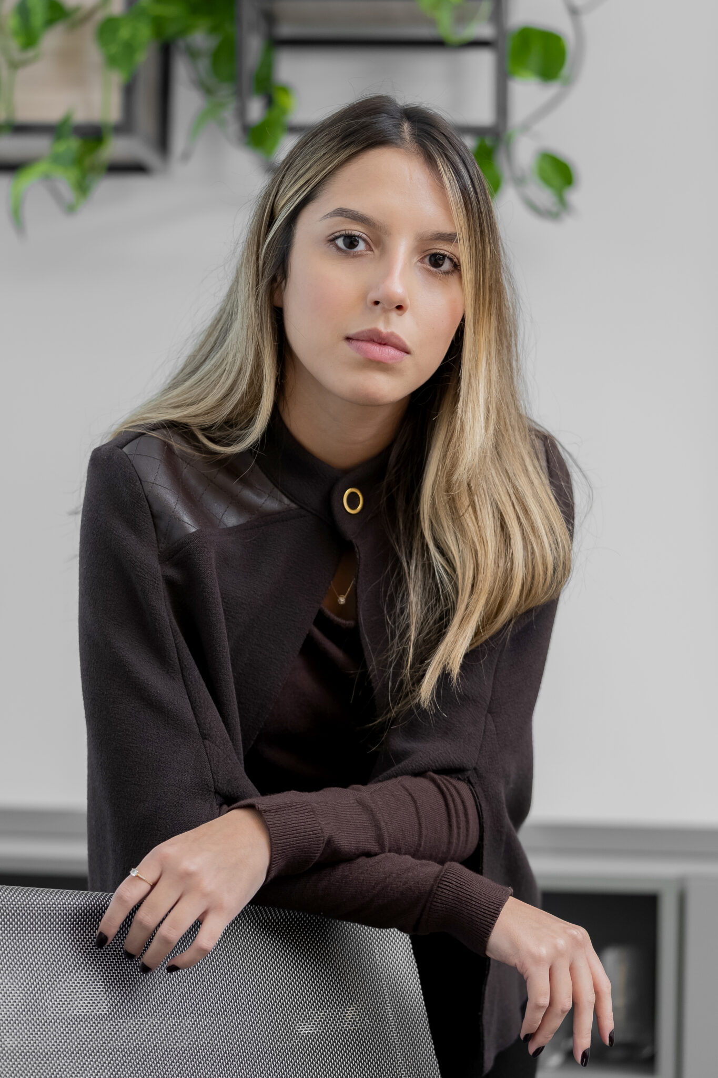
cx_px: 359
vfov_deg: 22.6
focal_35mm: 90
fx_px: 2693
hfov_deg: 15.2
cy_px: 539
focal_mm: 90
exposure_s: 1/80
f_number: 3.2
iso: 400
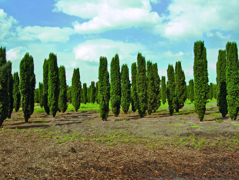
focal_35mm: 38
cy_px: 90
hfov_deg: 49.0
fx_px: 262
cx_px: 120
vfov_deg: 37.7
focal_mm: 7.8
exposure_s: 1/337
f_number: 4.8
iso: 50
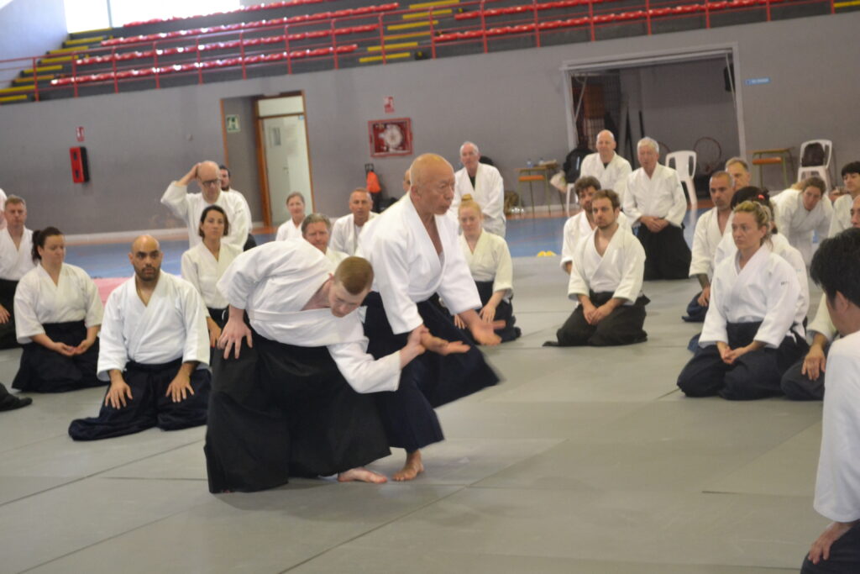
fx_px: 1720
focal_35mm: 72
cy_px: 287
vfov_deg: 18.9
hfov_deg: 28.1
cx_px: 430
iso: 2000
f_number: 5.6
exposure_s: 1/60
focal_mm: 48
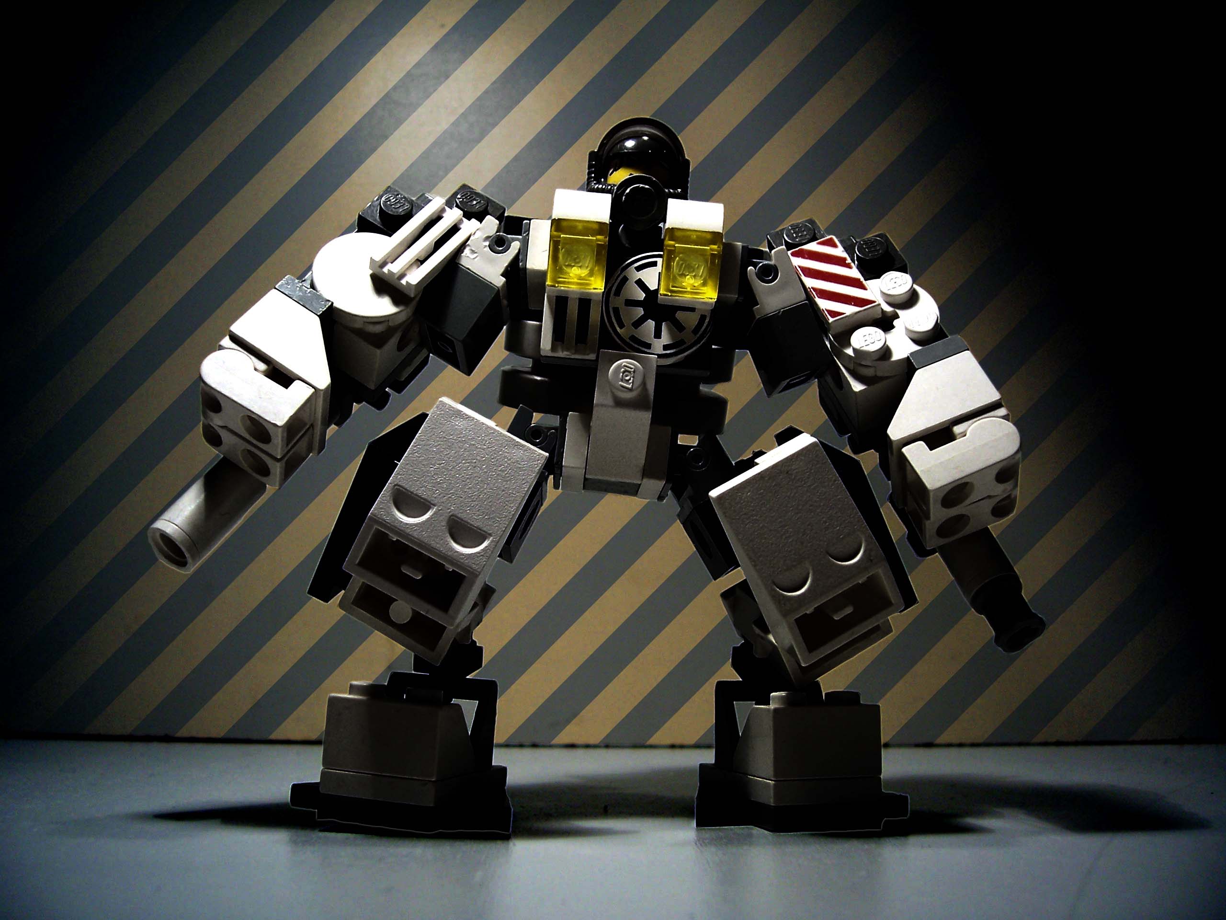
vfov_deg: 39.7
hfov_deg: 51.4
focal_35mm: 36
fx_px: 1275
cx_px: 613
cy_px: 460
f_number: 3
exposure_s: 1/90
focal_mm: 6
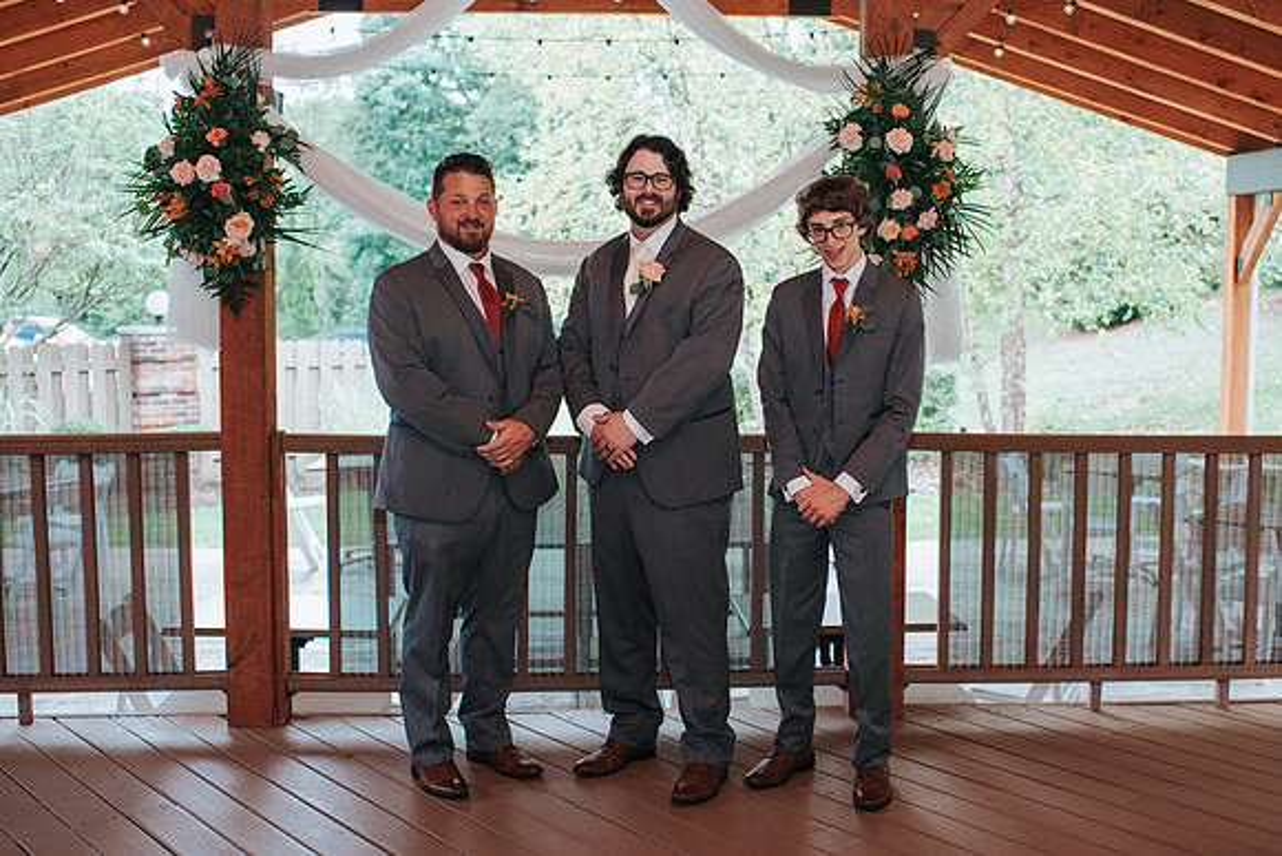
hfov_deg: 45.3
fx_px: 1533
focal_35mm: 43
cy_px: 392
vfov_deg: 31.2
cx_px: 704
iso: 250
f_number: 3.2
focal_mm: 35
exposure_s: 1/200
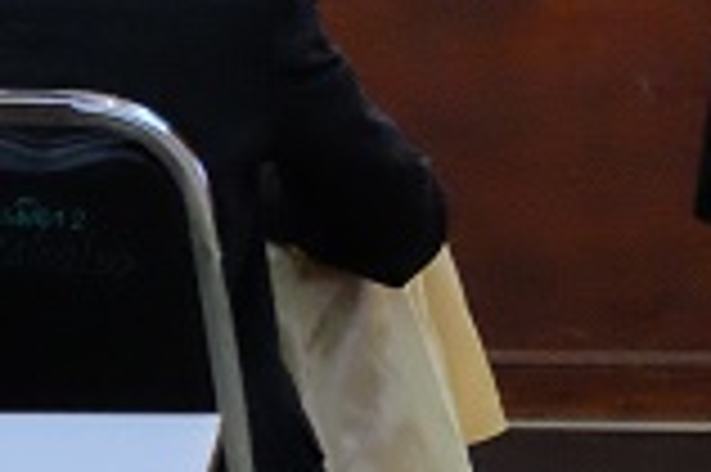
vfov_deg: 3.2
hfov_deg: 4.9
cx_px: 576
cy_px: -443
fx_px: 8306
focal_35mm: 421
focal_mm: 55
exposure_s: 1/100
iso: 6400
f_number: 4
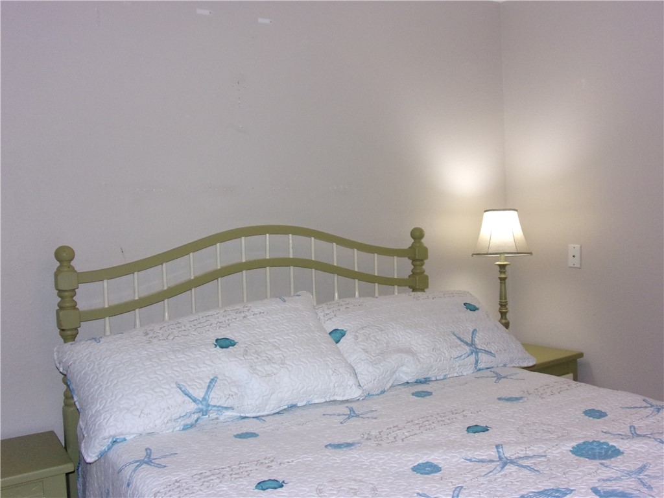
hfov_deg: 55.4
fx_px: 633
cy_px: 249
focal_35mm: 33
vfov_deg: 42.9
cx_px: 332
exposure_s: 1/34
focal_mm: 5.9
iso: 200
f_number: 3.7
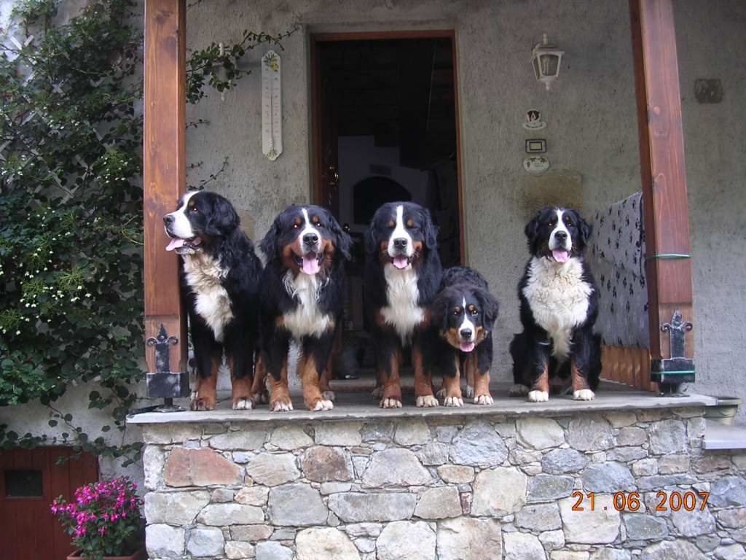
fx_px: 819
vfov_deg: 37.7
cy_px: 280
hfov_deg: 49.0
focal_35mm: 38
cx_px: 373
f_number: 2.8
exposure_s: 1/30
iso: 100
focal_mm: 5.8
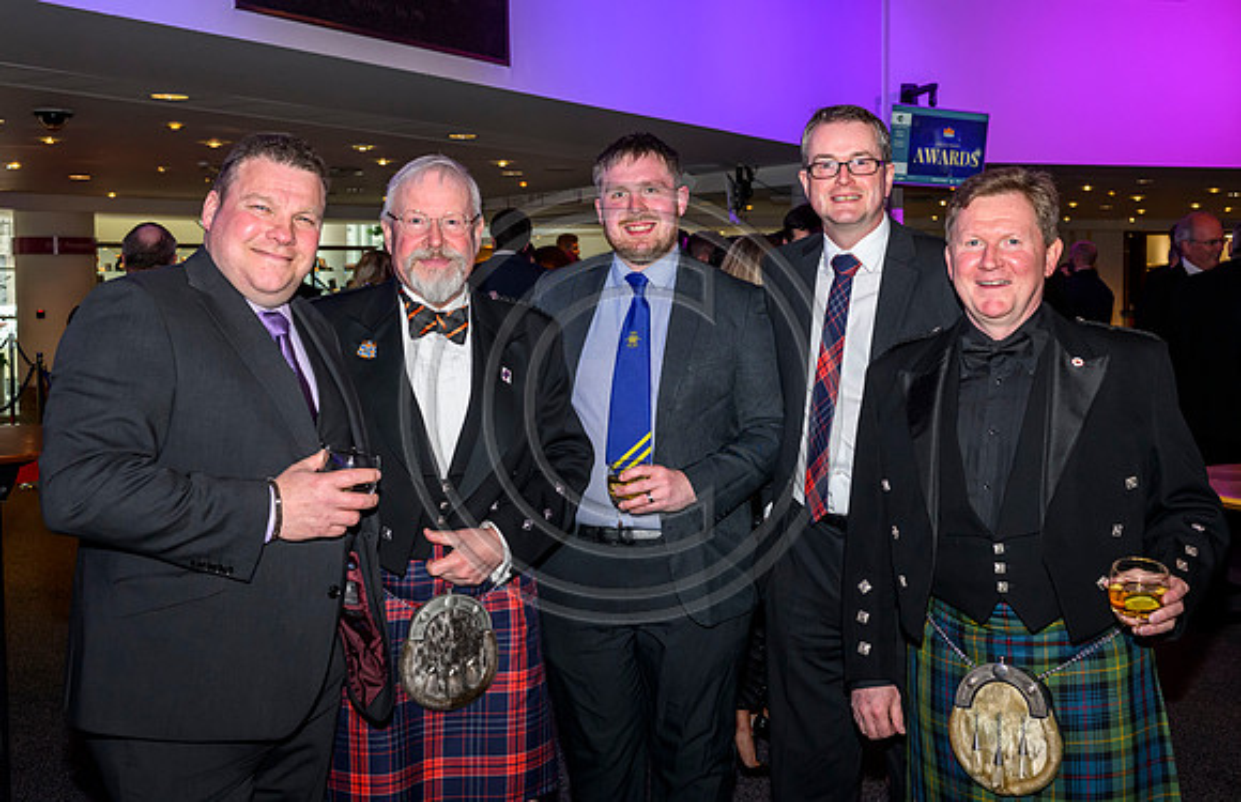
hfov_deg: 49.1
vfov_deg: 32.9
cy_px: 337
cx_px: 675
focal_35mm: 40
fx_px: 1357
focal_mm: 35
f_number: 5.6
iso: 2500
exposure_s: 1/160
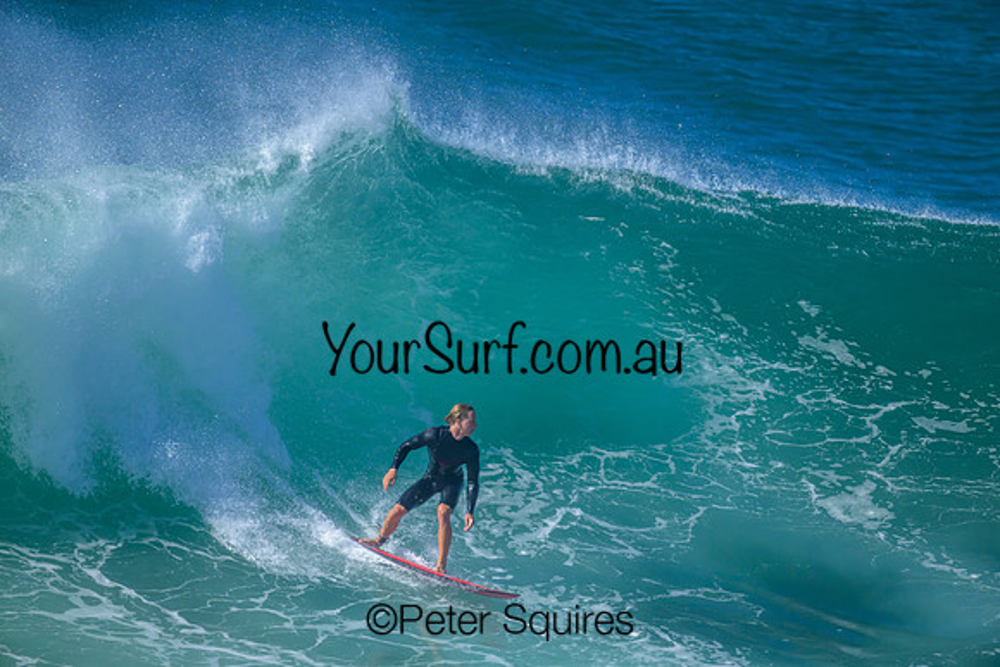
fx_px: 31117
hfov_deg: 1.8
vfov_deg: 1.2
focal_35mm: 1120
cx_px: 500
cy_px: 334
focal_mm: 1120
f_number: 9
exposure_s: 1/6400
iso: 2000
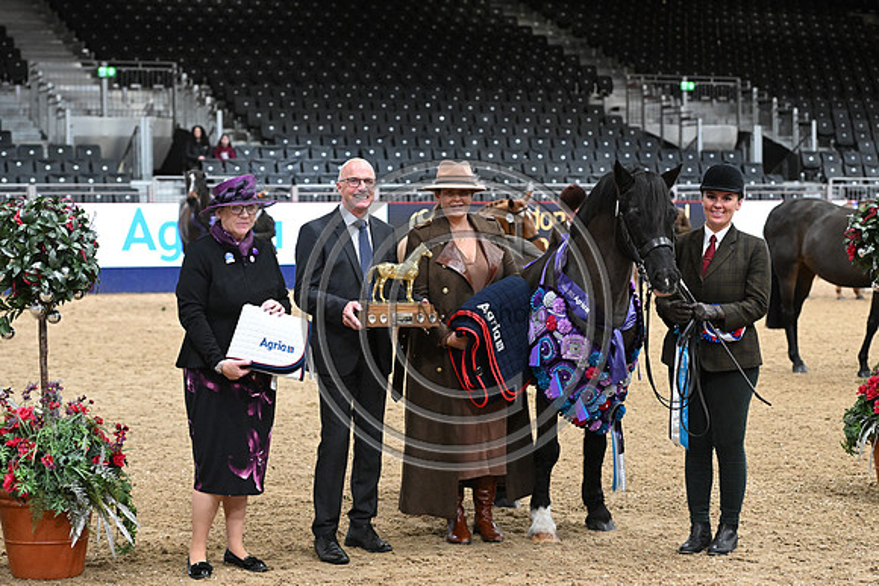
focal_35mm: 82
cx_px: 440
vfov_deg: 16.7
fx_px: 2003
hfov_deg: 24.8
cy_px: 293
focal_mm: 82
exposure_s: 1/500
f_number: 4.5
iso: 6400
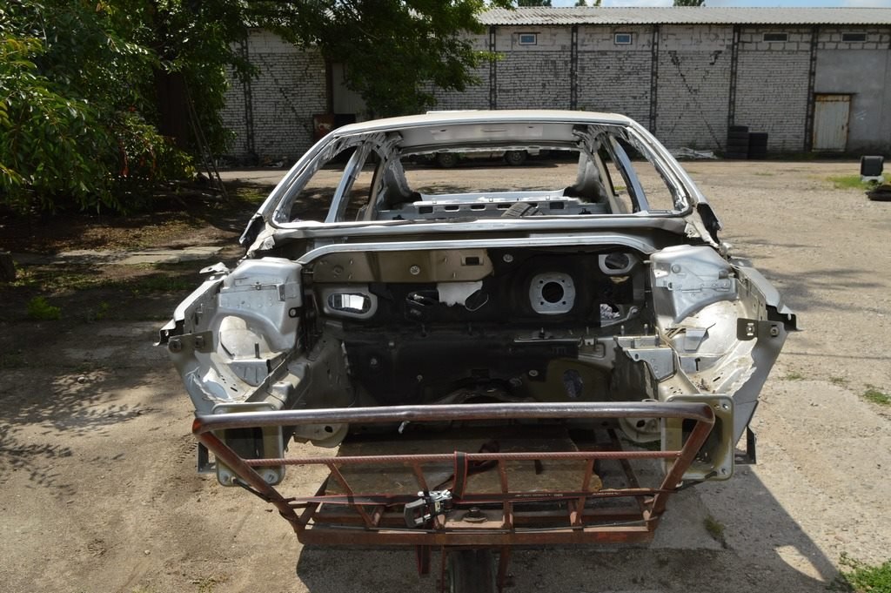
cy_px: 296
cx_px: 446
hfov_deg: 57.3
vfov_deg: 39.9
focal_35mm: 33
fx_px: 816
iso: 100
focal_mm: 22
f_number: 10
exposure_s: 1/200
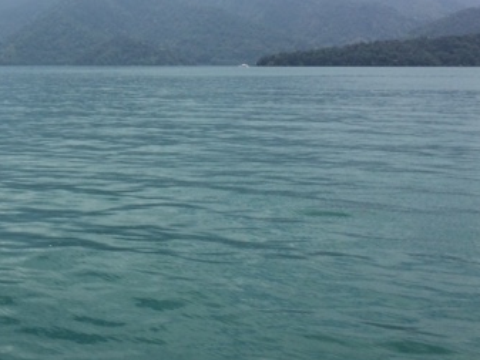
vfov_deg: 25.6
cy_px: 23
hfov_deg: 34.0
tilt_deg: +0.8
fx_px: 763
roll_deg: +0.7
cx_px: 105
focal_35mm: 55
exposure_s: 1/5882
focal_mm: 4.15
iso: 40
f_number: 2.2
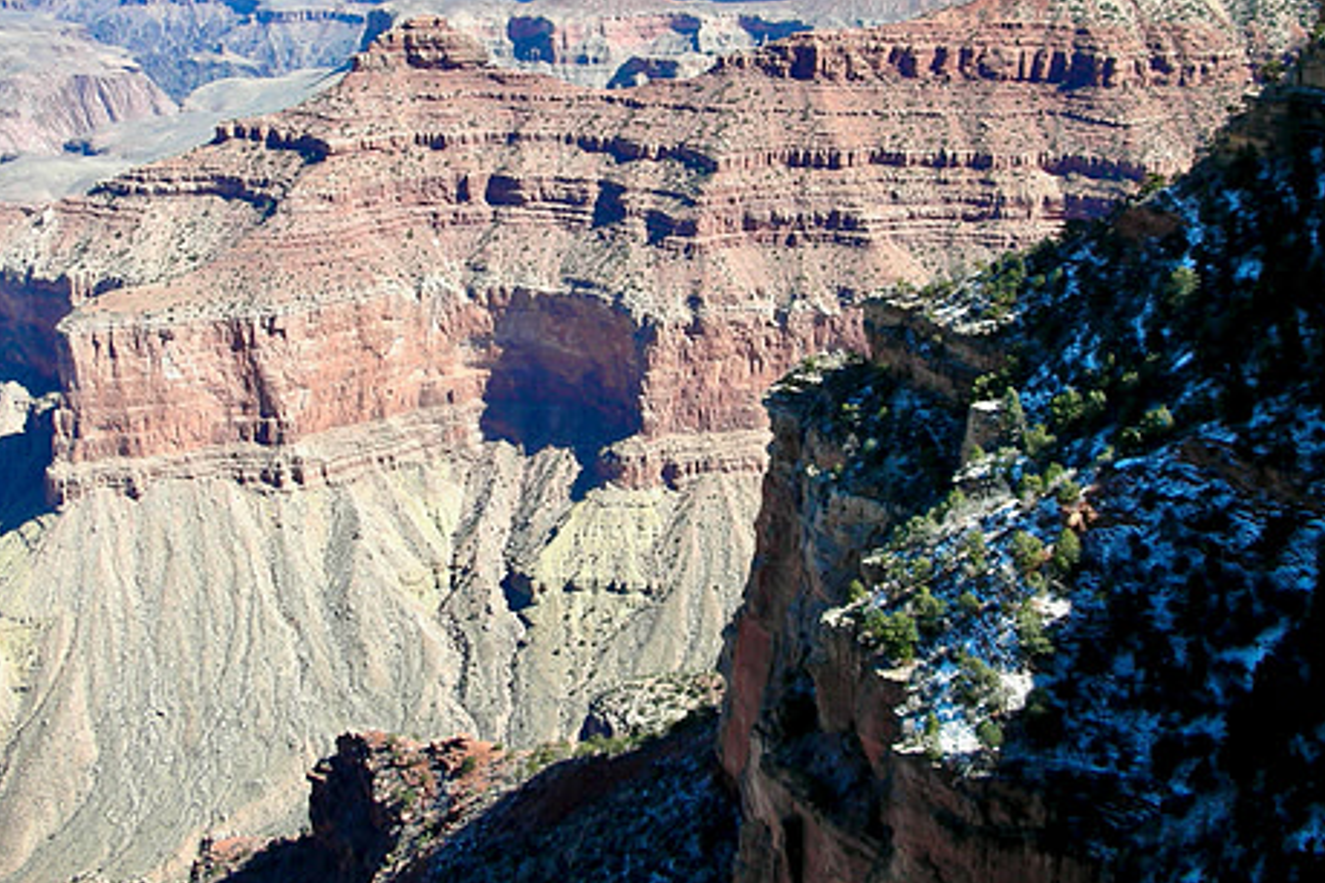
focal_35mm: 46
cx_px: 612
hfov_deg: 42.7
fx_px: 1693
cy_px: 276
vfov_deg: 29.0
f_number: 3
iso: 50
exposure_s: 1/397
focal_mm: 5.8
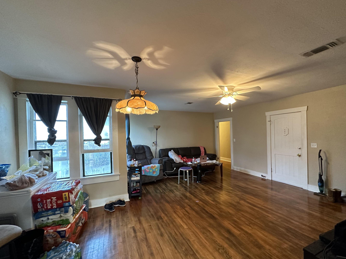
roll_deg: +1.5
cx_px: 175
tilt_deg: -1.9
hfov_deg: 98.2
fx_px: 150
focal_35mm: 15
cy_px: 134
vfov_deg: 81.7
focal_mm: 2.22
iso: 400
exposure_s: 1/60
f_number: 2.2
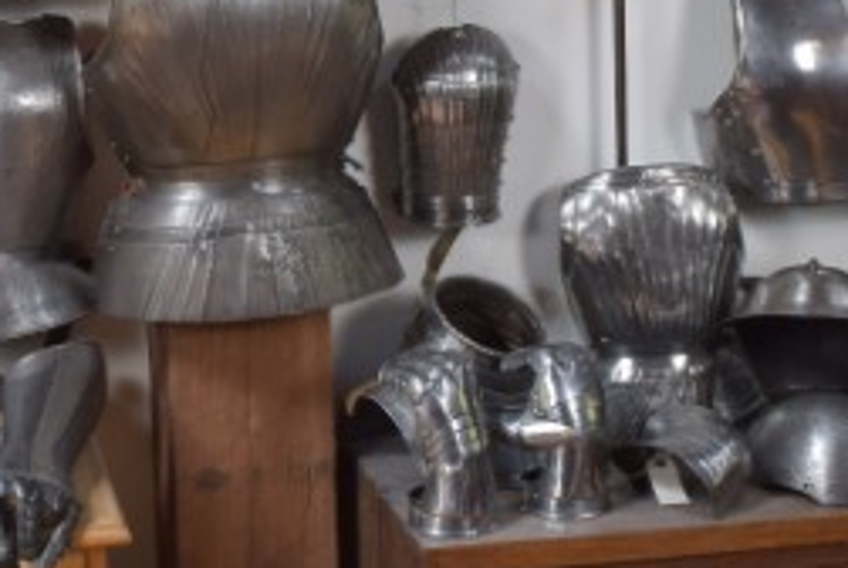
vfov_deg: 16.3
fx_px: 1893
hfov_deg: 24.4
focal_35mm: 80
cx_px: 61
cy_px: -137
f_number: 13
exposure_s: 1/3
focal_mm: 21
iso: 400
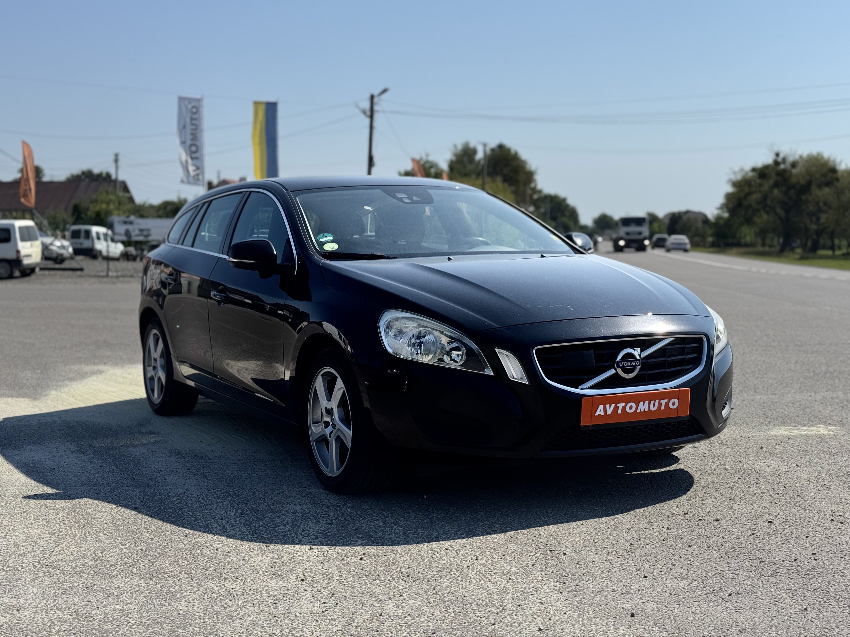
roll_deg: +0.4
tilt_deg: -3.4
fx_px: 1179
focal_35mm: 48
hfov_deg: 39.7
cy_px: 318
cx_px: 425
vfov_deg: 30.3
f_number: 1.78
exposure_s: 1/6410
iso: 64
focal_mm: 6.76
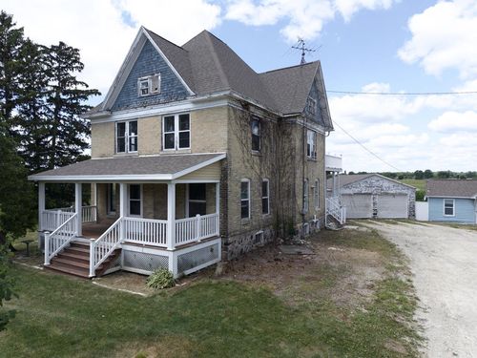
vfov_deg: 56.8
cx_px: 238
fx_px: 331
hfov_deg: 71.6
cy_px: 179
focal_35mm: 24
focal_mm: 8.67
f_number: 1.8
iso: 250
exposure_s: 1/3200
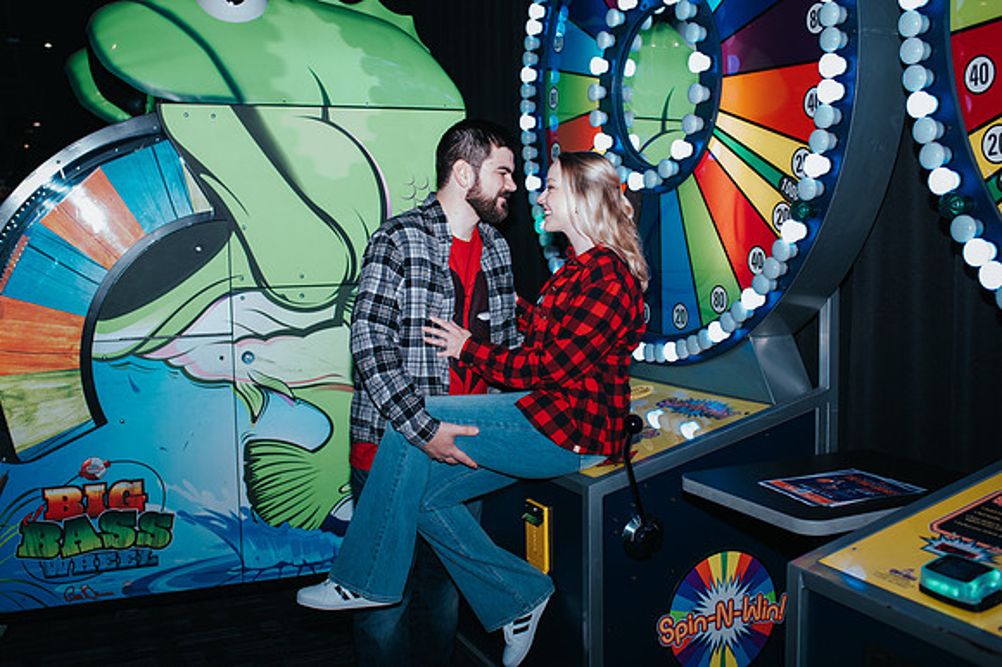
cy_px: 317
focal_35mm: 37
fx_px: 1022
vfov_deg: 36.1
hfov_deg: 52.2
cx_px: 476
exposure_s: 1/160
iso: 1000
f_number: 3.2
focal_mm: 35
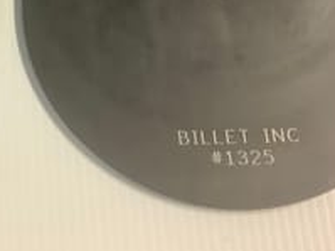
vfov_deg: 18.3
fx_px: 754
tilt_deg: -65.2
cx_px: -5
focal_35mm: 78
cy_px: -14
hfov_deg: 23.9
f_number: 2.4
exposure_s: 1/33
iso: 320
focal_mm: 3.3
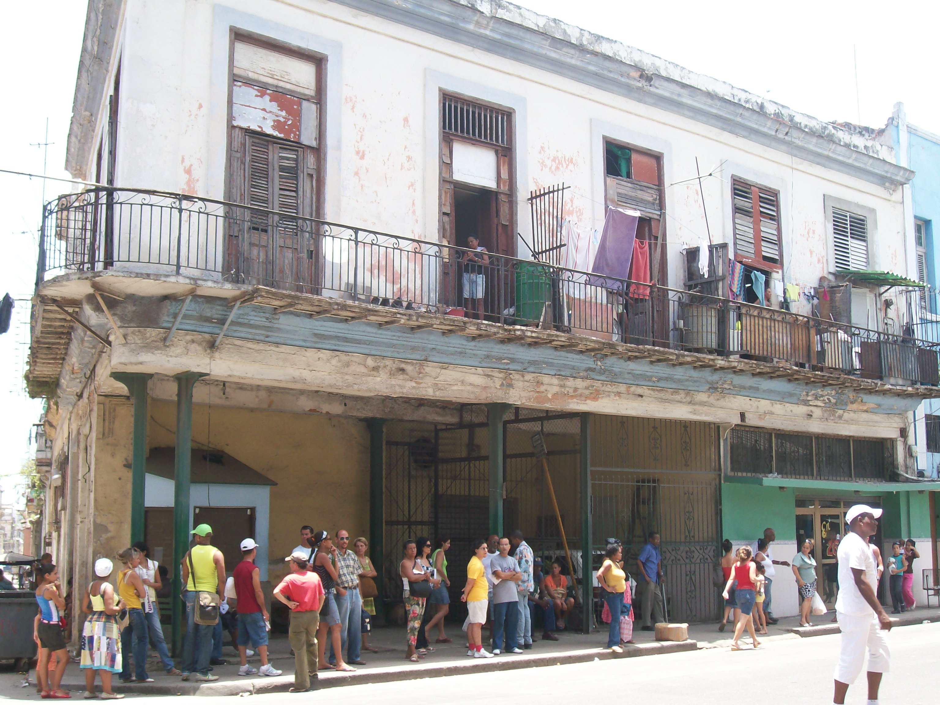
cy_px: 352
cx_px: 470
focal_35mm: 45
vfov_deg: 32.2
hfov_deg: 42.1
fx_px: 1222
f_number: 3.1
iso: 80
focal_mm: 7.46
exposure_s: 1/253
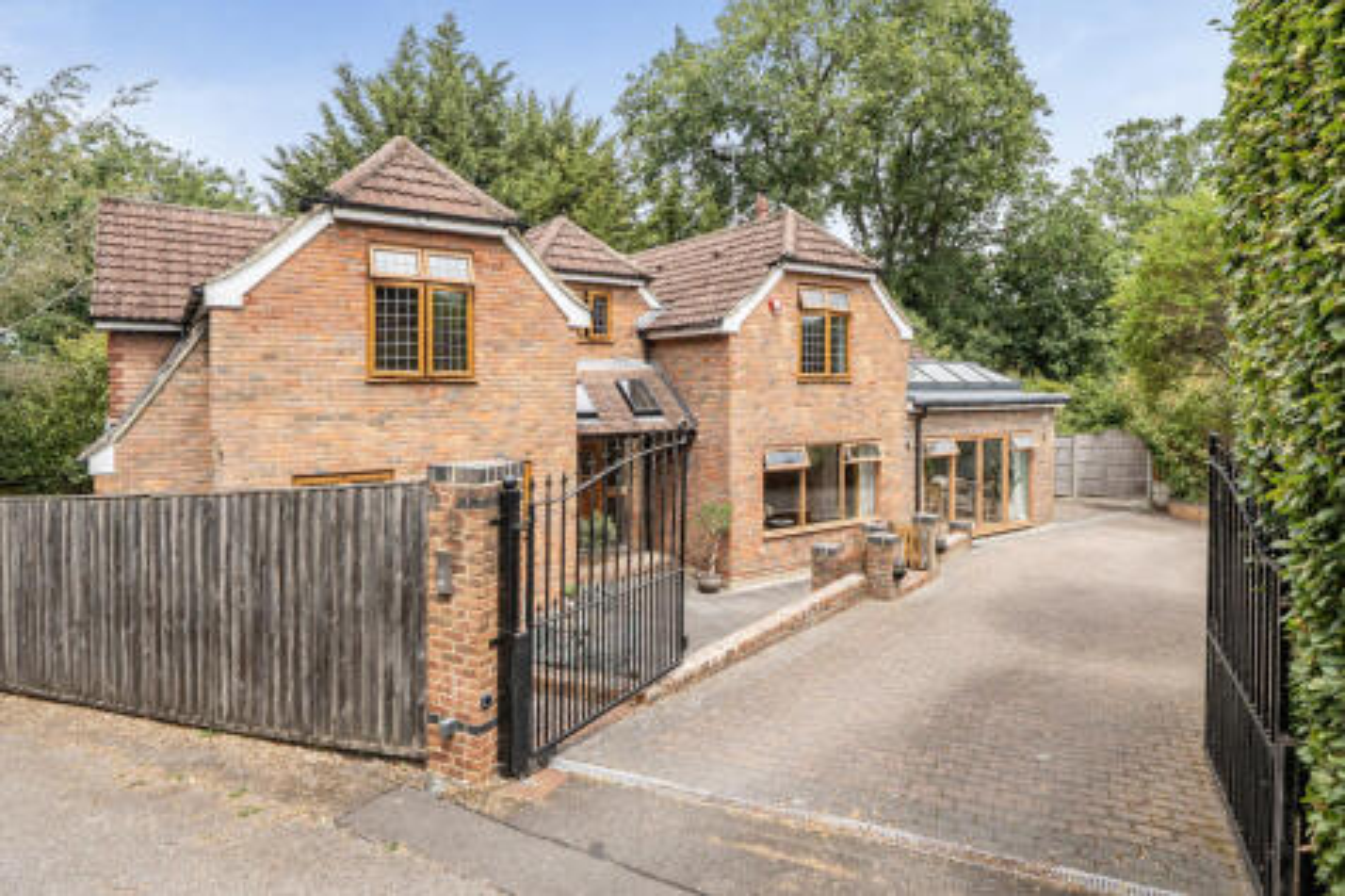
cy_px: 448
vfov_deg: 64.5
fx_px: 710
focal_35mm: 19
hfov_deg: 86.9
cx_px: 672
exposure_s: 1/250
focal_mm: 13
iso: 200
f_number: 9
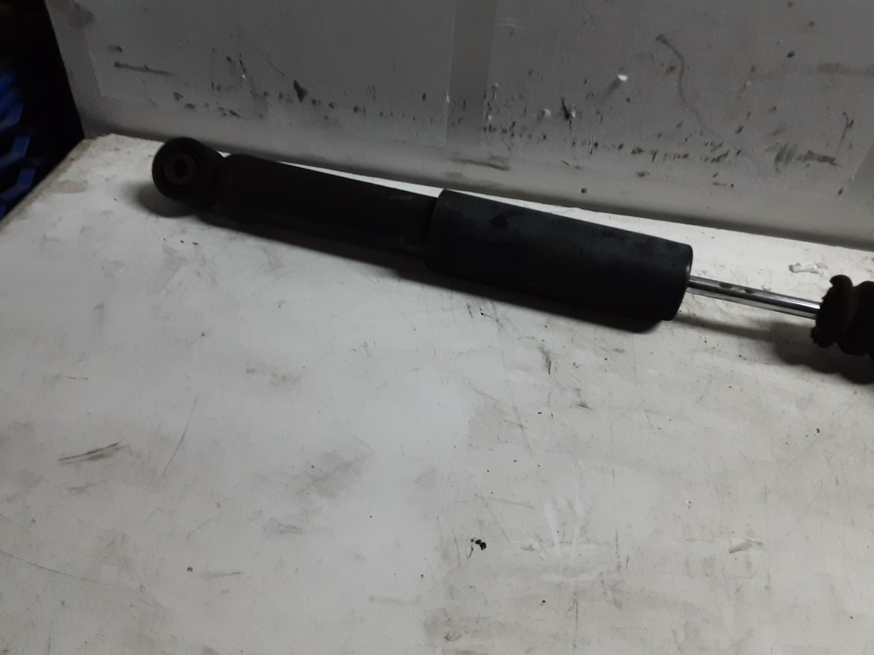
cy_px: 328
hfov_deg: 65.3
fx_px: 682
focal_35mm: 27
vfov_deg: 51.4
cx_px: 437
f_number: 1.9
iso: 125
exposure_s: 1/50
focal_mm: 2.91
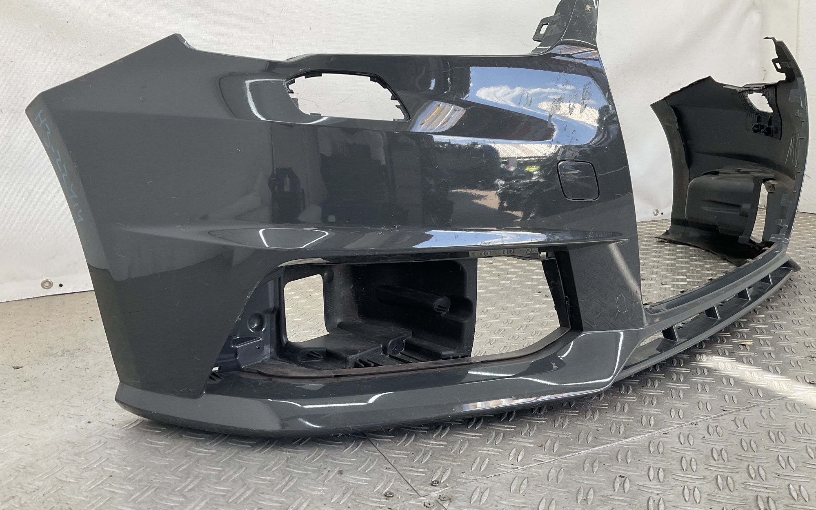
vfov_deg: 40.6
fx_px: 689
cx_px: 410
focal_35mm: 31
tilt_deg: -11.1
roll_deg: +1.6
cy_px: 253
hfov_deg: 61.2
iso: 20
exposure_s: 1/100
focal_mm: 3
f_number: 1.8
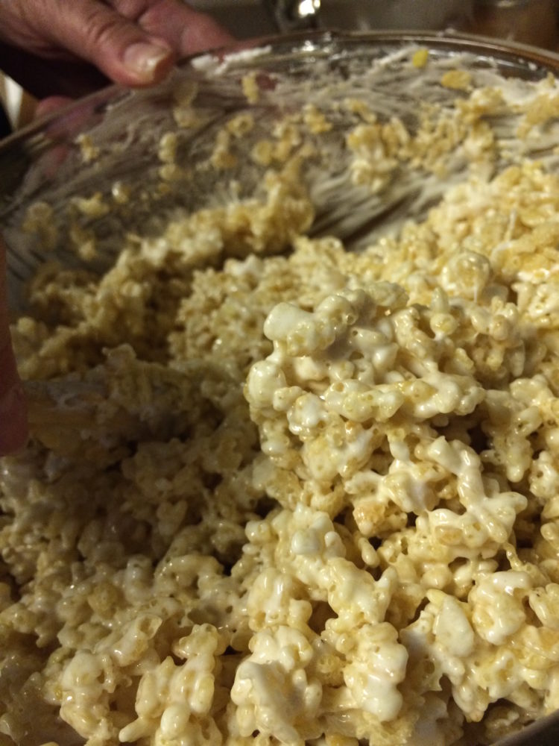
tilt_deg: -48.3
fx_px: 624
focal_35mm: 29
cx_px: 280
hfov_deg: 48.2
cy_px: 373
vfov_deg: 61.7
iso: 200
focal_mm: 4.15
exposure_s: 1/30
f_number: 2.2
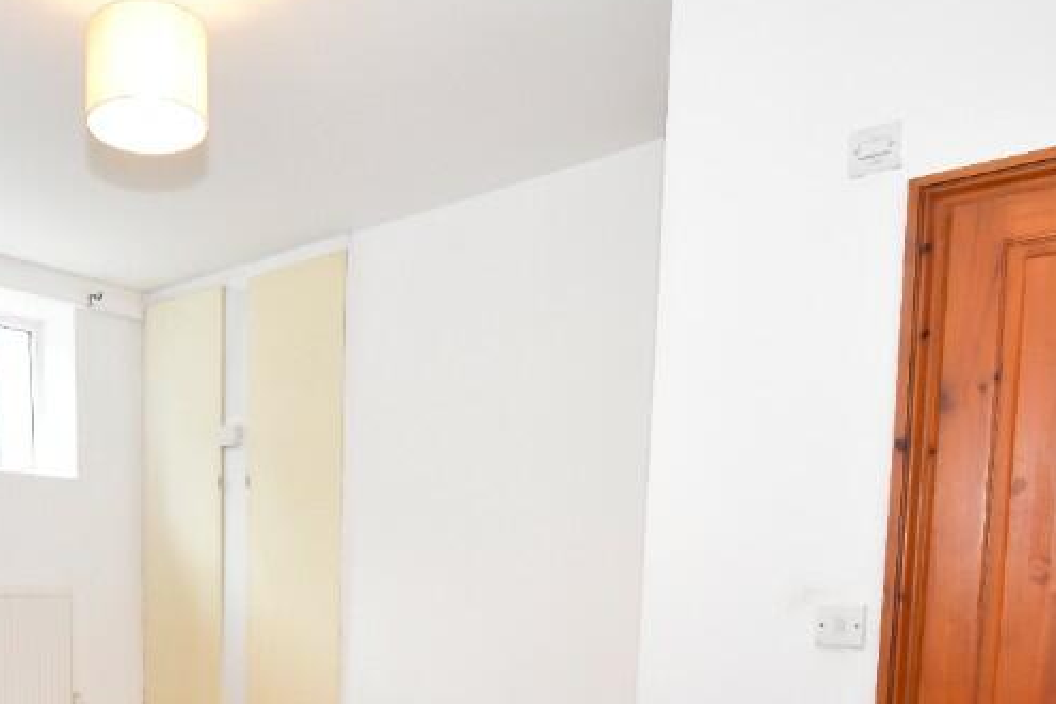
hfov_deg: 56.4
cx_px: 226
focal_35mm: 31
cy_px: 665
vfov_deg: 38.6
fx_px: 909
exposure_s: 1/80
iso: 1600
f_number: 4.5
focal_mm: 10
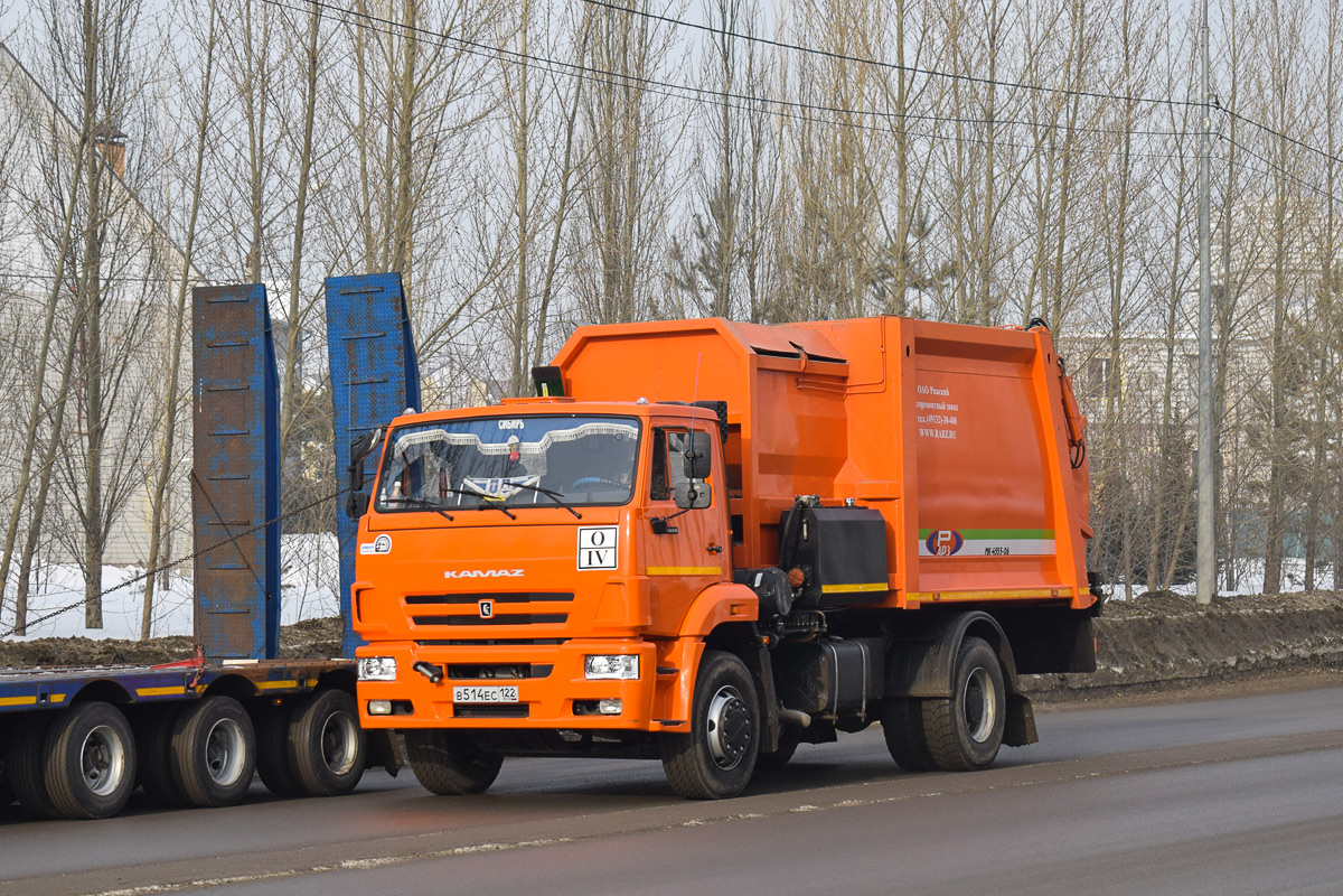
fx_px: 3077
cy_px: 448
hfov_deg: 24.6
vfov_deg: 16.6
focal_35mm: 82
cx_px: 672
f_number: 7.1
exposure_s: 1/1000
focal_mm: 55
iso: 400
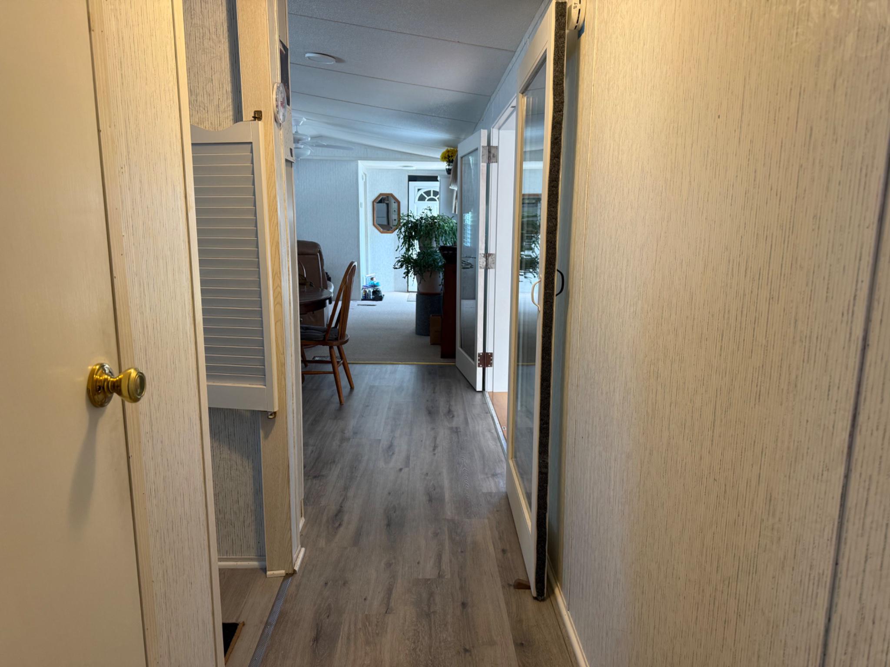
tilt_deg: -10.2
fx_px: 617
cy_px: 334
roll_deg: -1.0
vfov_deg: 56.8
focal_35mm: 24
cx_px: 445
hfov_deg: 71.6
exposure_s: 1/60
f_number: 1.78
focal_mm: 6.76
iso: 160
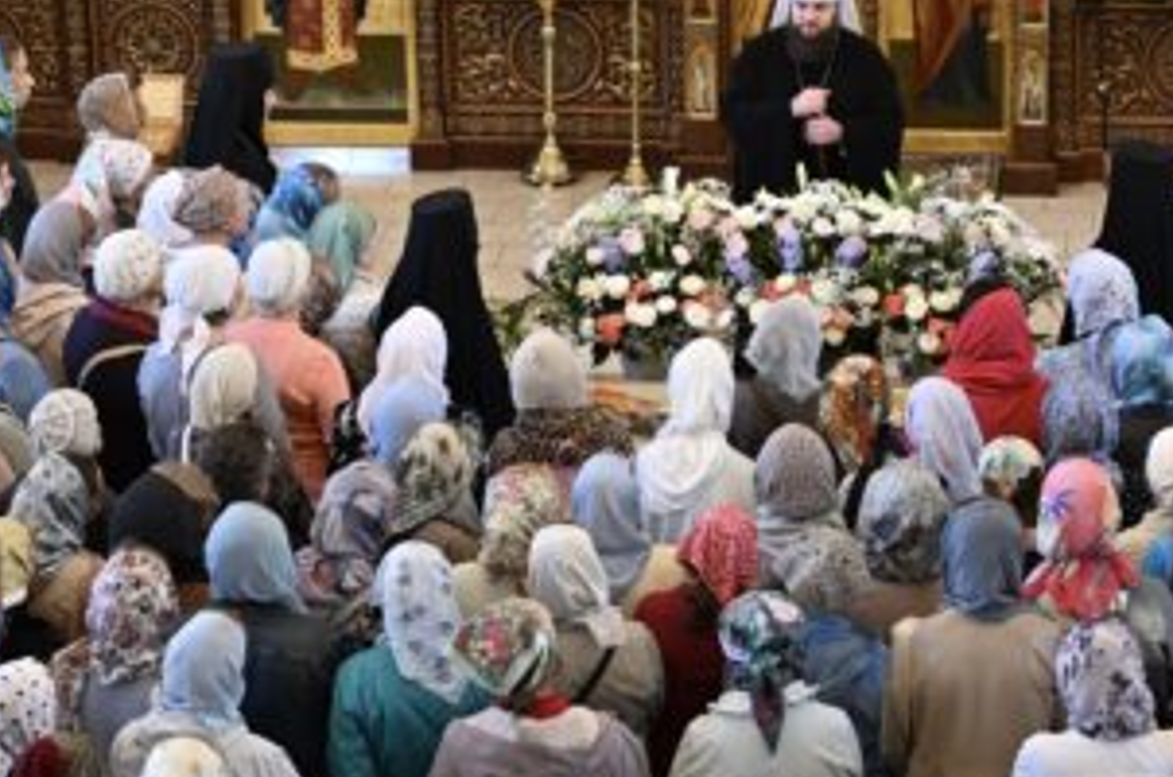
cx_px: 750
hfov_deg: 17.6
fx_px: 3772
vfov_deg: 11.7
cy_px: 247
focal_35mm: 116
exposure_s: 1/125
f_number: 4
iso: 3200
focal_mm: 50
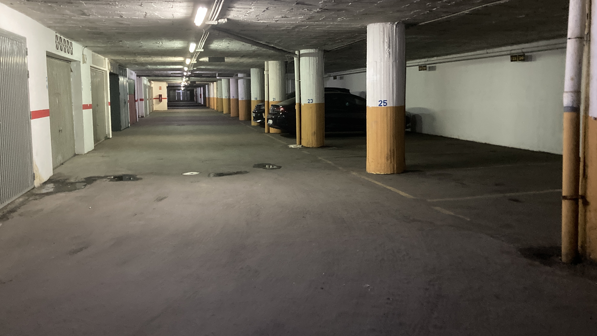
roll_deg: -0.1
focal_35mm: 31
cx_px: 299
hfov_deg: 62.6
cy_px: 144
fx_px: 491
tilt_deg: -3.7
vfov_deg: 37.7
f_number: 1.8
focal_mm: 3.99
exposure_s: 1/25
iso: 640
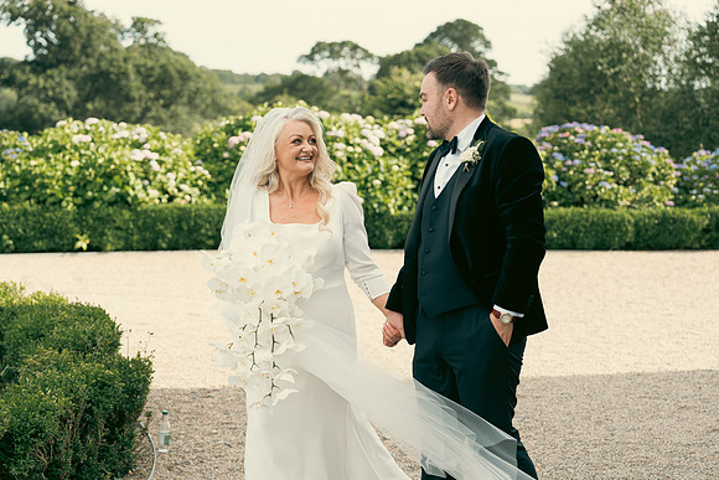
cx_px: 360
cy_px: 240
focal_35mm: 70
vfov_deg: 19.5
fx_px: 1398
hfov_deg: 28.8
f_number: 3.5
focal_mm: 70
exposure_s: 1/400
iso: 125
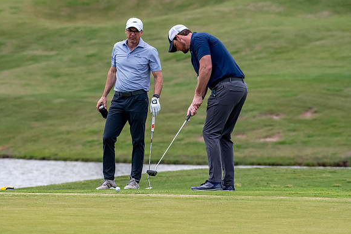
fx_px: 2944
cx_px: 175
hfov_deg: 6.8
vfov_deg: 4.6
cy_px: 117
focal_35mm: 302
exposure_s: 1/2000
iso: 1400
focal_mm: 200
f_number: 5.6
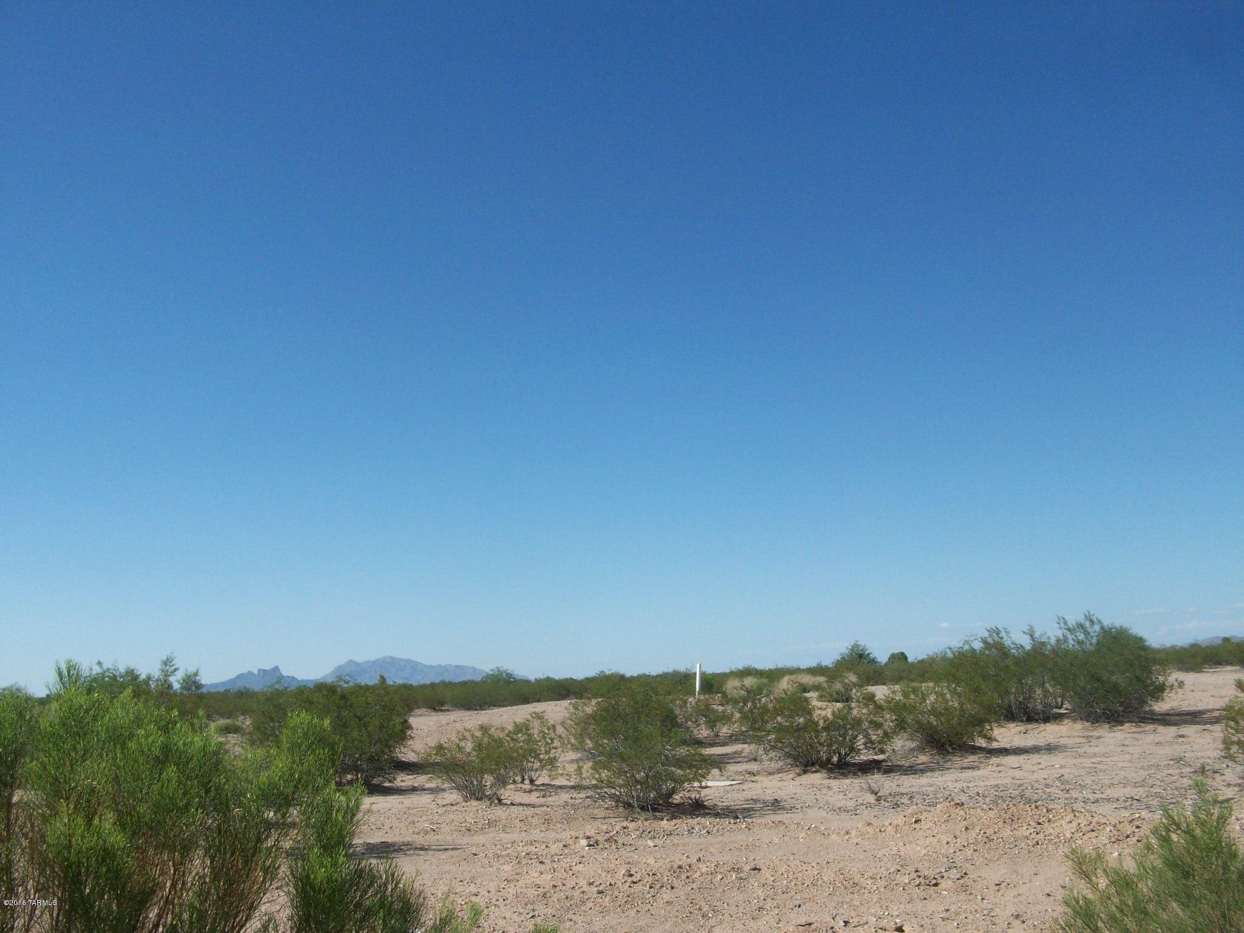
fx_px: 1222
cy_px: 466
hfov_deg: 54.0
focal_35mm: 34
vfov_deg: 41.8
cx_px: 622
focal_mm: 5.7
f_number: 5.5
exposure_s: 1/418
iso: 64
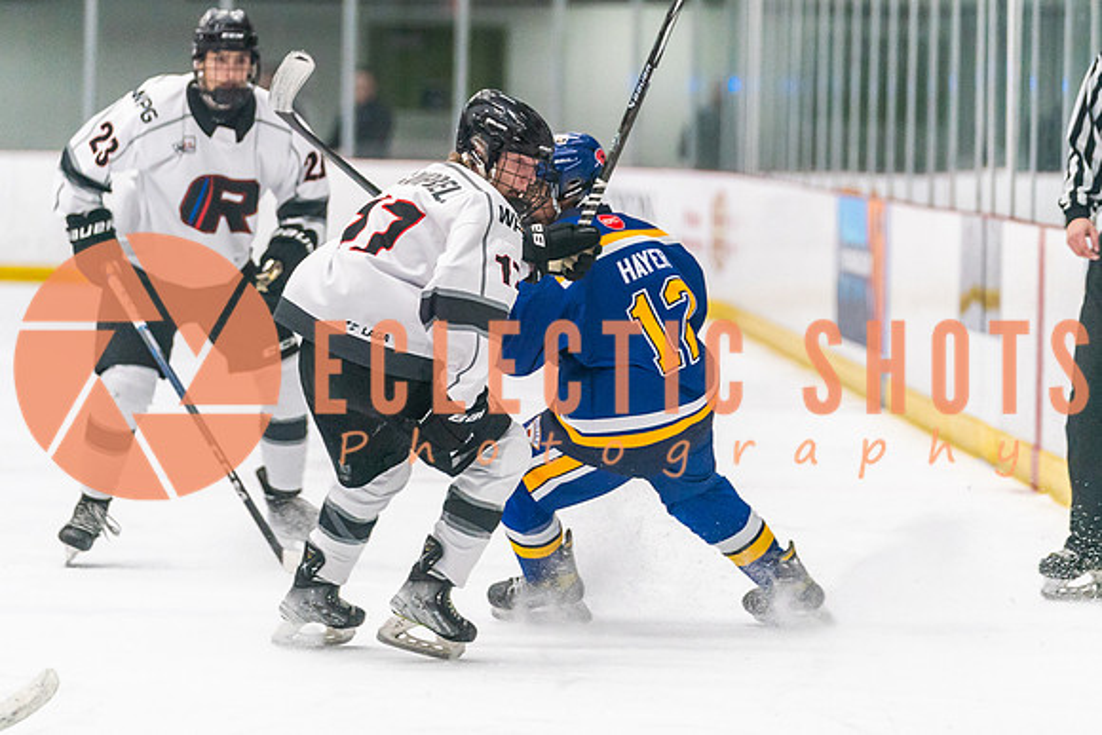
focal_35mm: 239
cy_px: 218
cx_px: 551
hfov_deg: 8.6
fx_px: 7324
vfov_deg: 5.7
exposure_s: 1/1250
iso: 3200
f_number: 2.8
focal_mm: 158
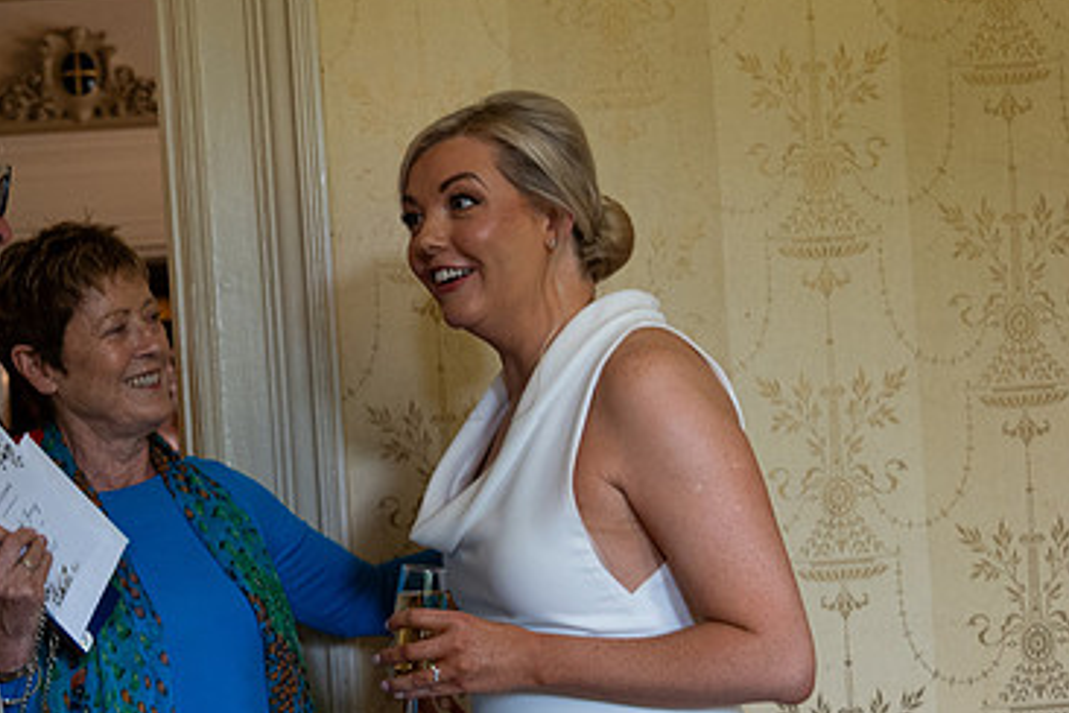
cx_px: 283
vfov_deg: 23.6
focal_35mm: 57
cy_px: 498
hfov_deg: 34.4
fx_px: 1692
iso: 1600
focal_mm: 24
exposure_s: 1/160
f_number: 2.8
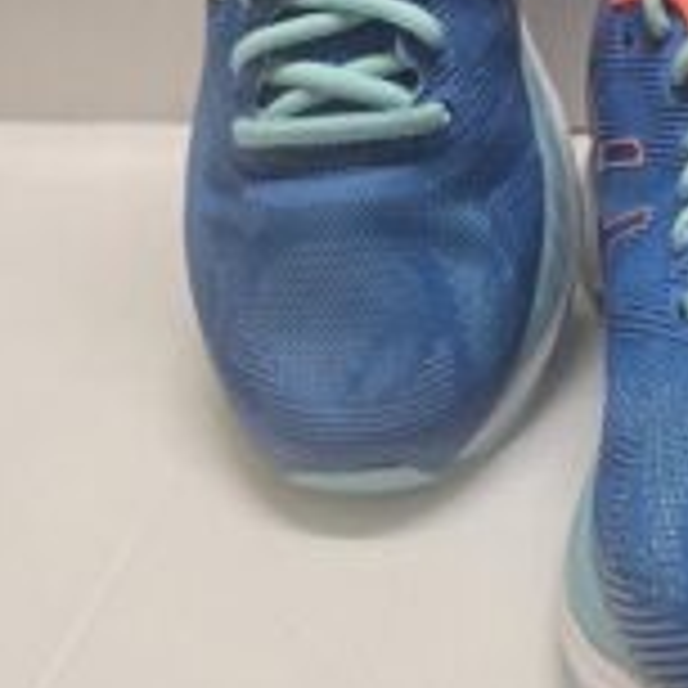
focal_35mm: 53
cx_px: 589
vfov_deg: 31.1
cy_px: 103
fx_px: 1192
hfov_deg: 31.0
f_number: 1.8
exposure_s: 1/120
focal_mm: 5.4
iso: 125
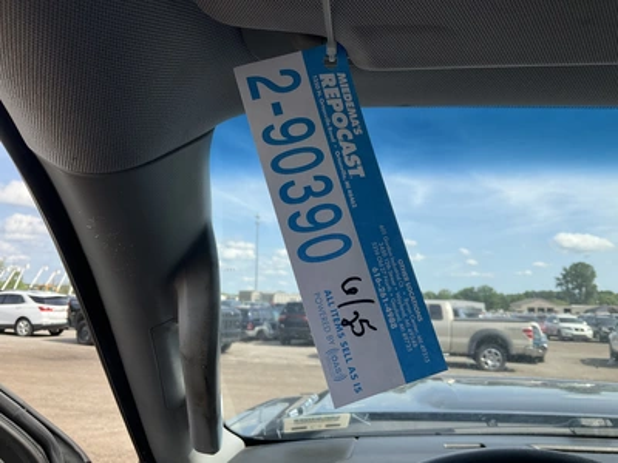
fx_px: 518
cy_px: 232
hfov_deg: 61.7
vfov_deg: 48.2
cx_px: 309
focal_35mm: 29
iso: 25
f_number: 1.8
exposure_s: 1/944
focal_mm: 3
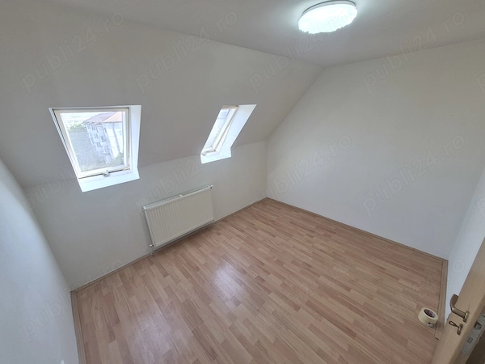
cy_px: 182
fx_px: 182
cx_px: 242
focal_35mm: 13
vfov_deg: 89.9
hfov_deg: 106.2
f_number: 2.2
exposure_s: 1/50
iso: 50
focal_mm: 1.74
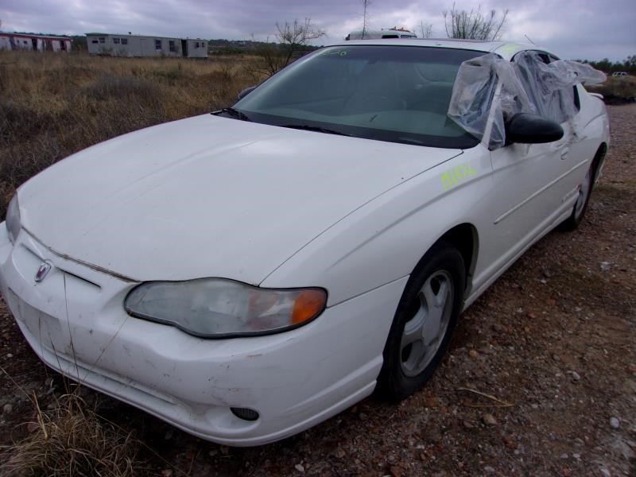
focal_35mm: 27
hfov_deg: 65.3
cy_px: 238
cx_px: 318
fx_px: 496
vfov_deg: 51.4
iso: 80
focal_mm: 4.9
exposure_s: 1/85
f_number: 10.4
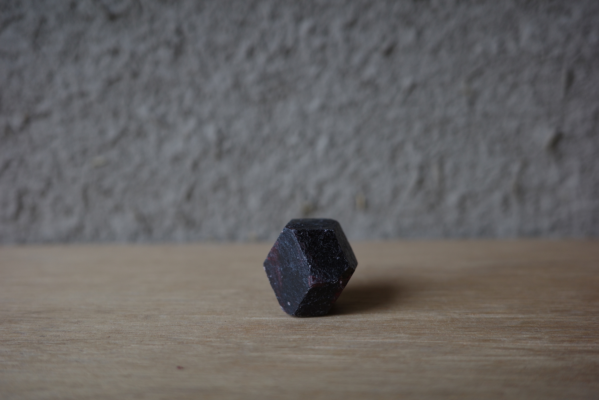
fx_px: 666
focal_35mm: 40
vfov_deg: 33.4
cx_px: 300
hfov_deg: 48.5
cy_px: 200
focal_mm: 26
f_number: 2.8
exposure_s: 1/125
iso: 200
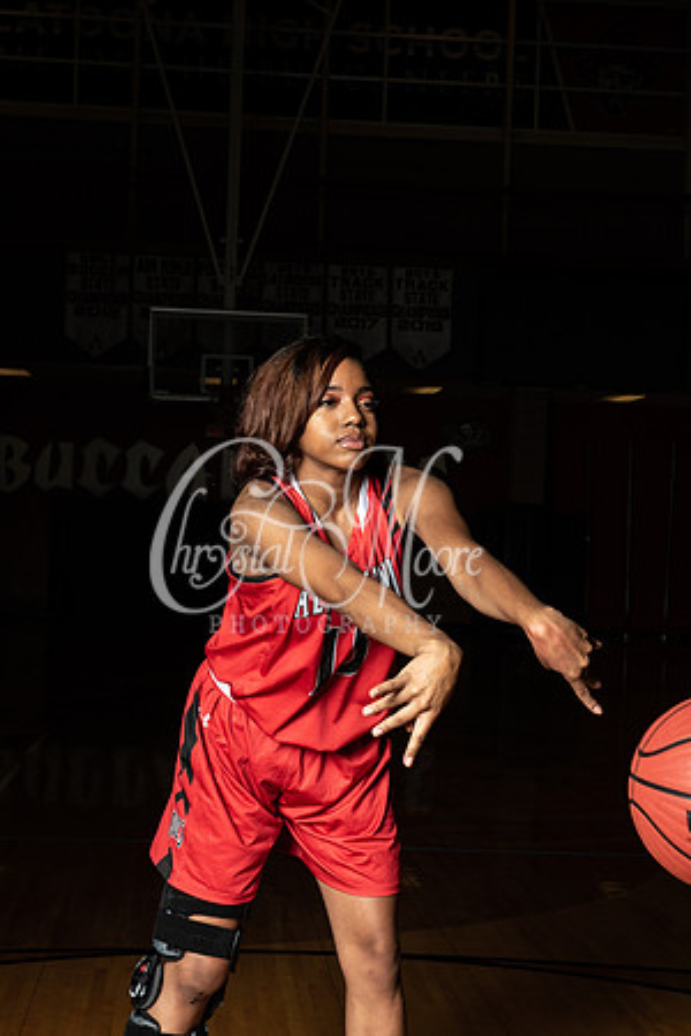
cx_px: 346
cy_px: 518
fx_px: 2015
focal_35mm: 70
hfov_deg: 19.5
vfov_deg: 28.8
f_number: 14
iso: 320
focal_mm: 70
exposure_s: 1/200
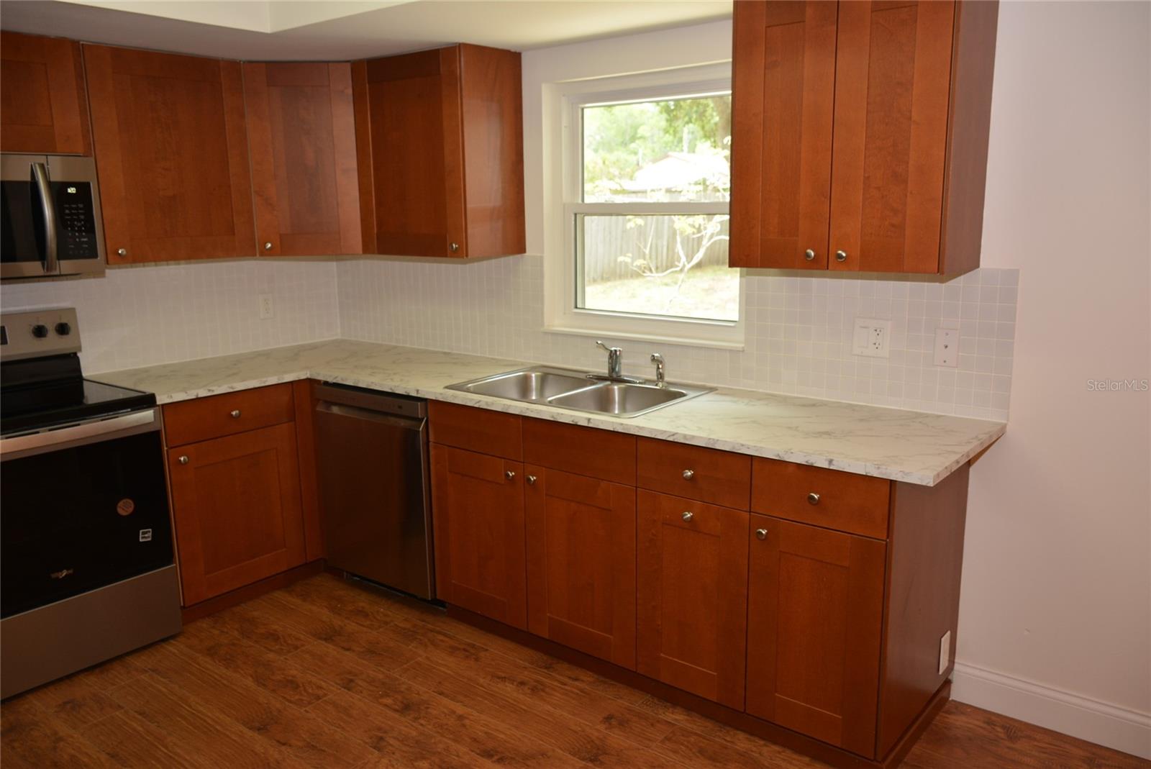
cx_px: 576
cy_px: 384
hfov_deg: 67.3
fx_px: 864
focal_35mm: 27
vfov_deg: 48.0
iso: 320
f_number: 4
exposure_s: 1/60
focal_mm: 18
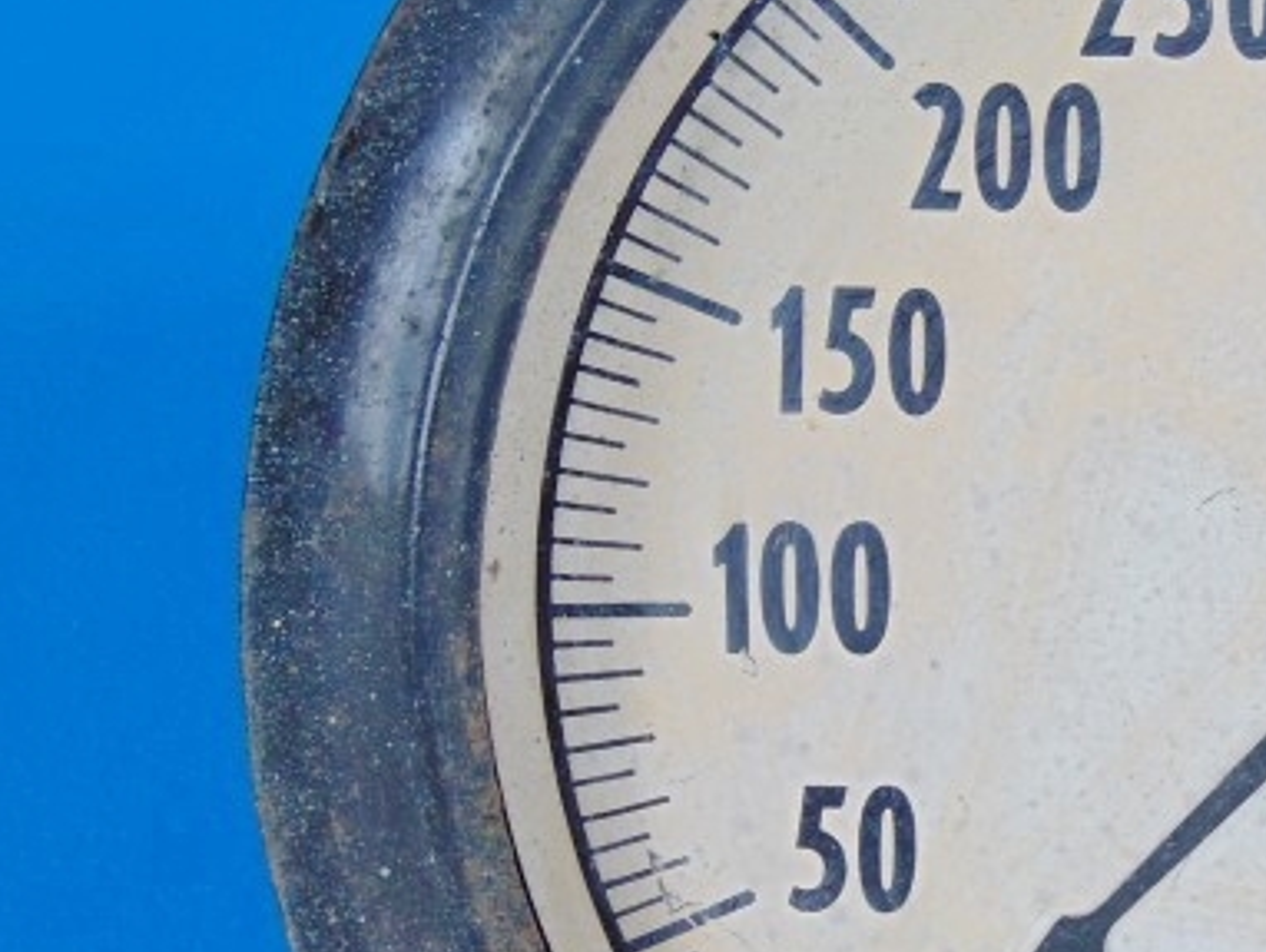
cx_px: 1478
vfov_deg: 11.1
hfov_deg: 14.3
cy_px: 620
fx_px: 4904
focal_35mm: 134
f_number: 3.5
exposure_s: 1/30
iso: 80
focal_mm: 9
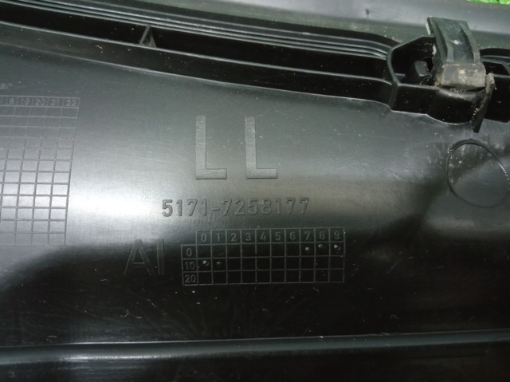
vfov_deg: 51.3
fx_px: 397
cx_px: 255
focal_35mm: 27
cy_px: 191
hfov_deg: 65.4
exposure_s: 1/14.3
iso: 2524
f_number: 2.2
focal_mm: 3.79
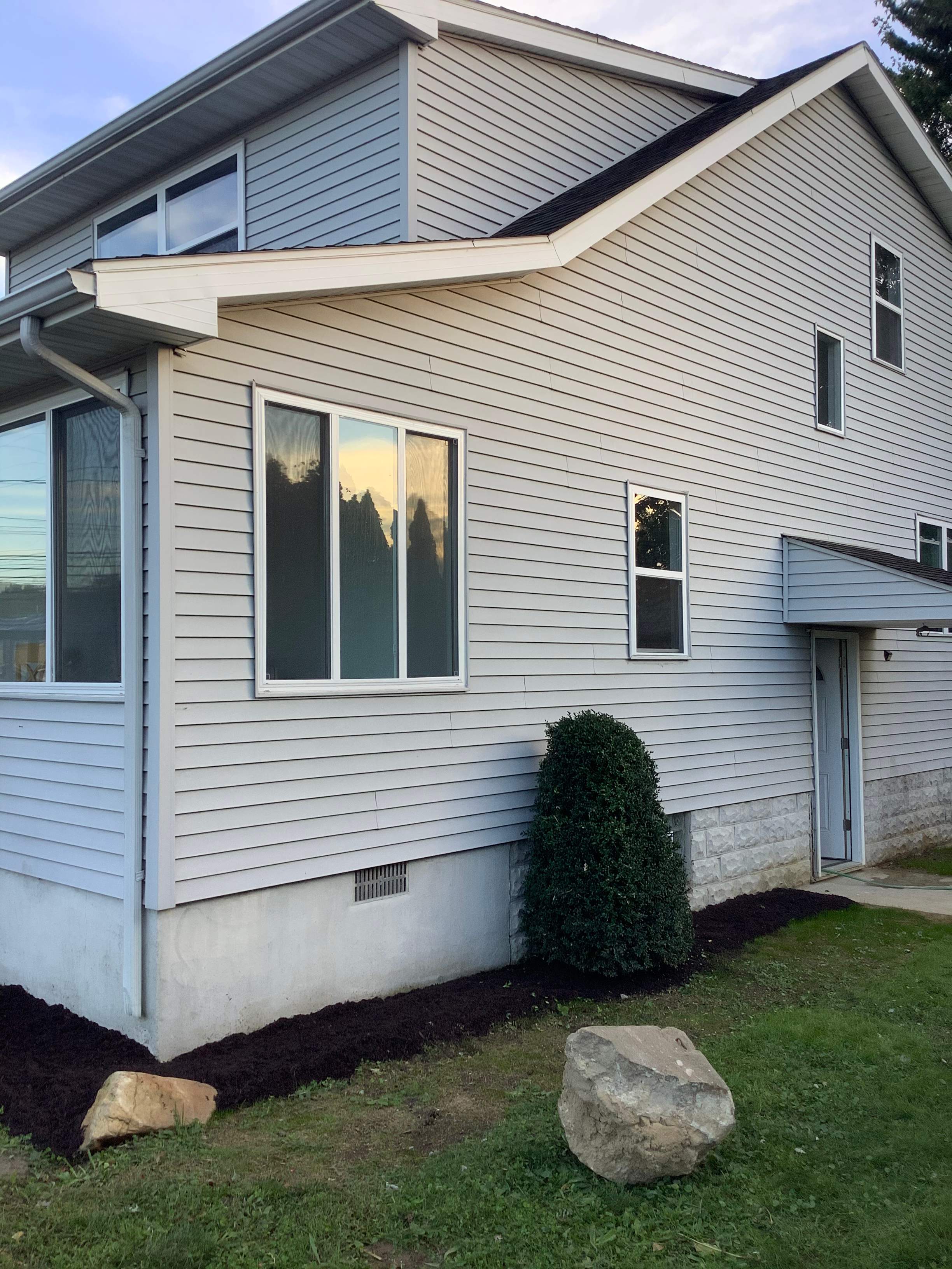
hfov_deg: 45.4
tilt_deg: +3.8
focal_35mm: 31
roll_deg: +0.6
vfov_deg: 58.4
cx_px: 476
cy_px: 634
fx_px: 1137
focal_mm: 3.3
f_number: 2.4
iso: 40
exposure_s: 1/120
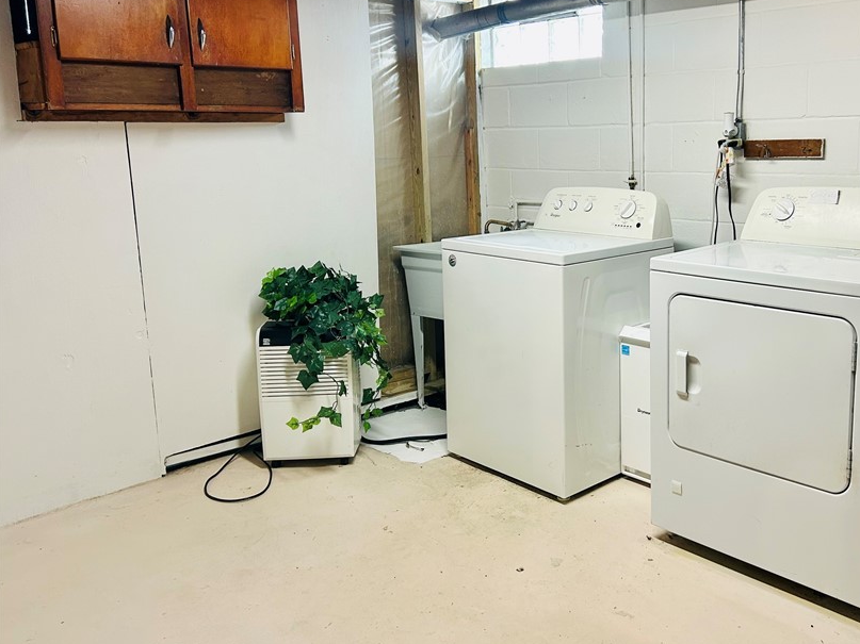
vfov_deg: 42.8
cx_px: 541
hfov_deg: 54.7
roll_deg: +2.3
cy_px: 274
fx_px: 820
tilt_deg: -9.8
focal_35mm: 33
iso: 125
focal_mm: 5.7
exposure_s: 1/60
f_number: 1.5
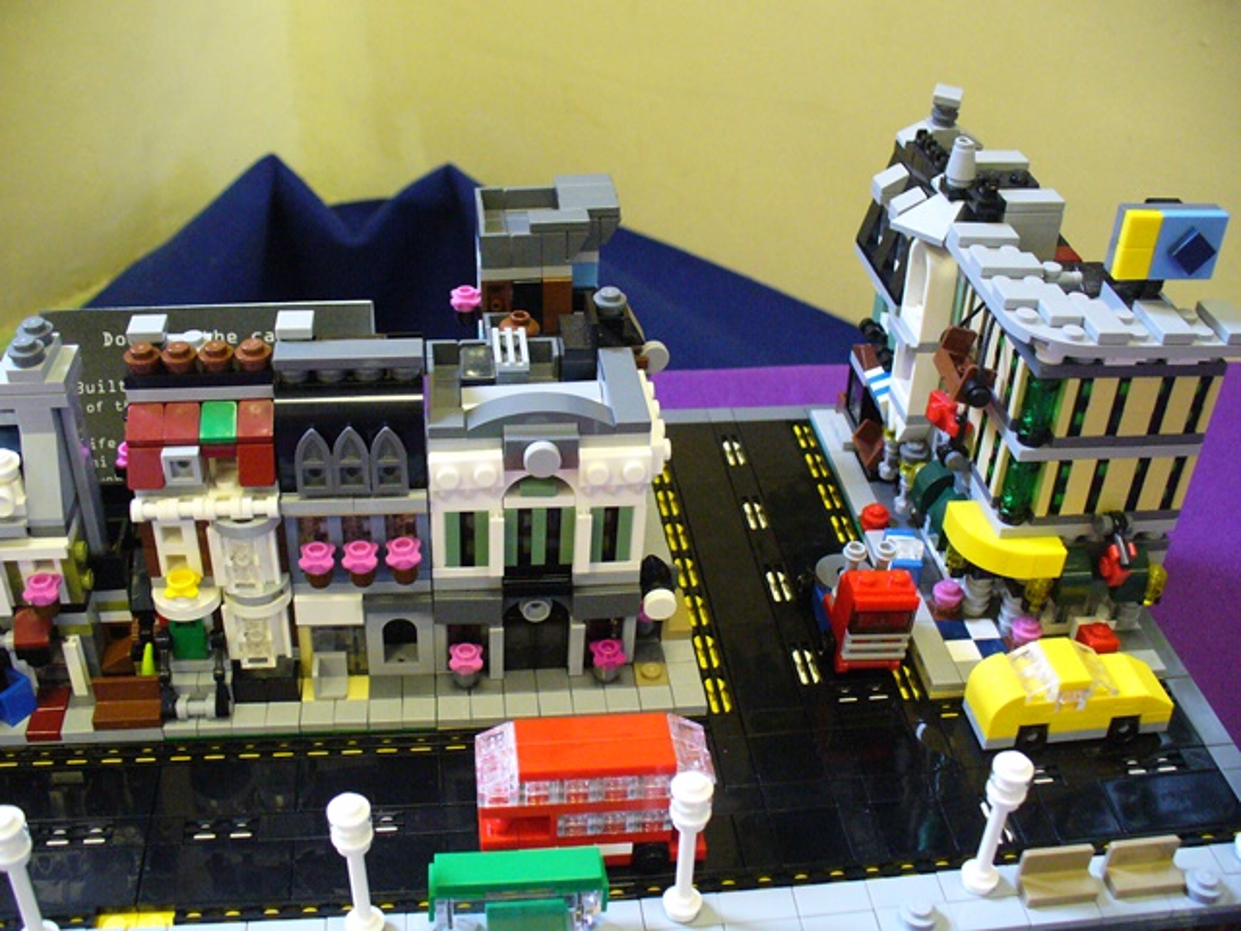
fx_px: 1326
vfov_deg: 38.7
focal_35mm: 37
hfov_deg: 50.1
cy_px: 466
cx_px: 620
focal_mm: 6.1
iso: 400
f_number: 2.8
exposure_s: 1/30
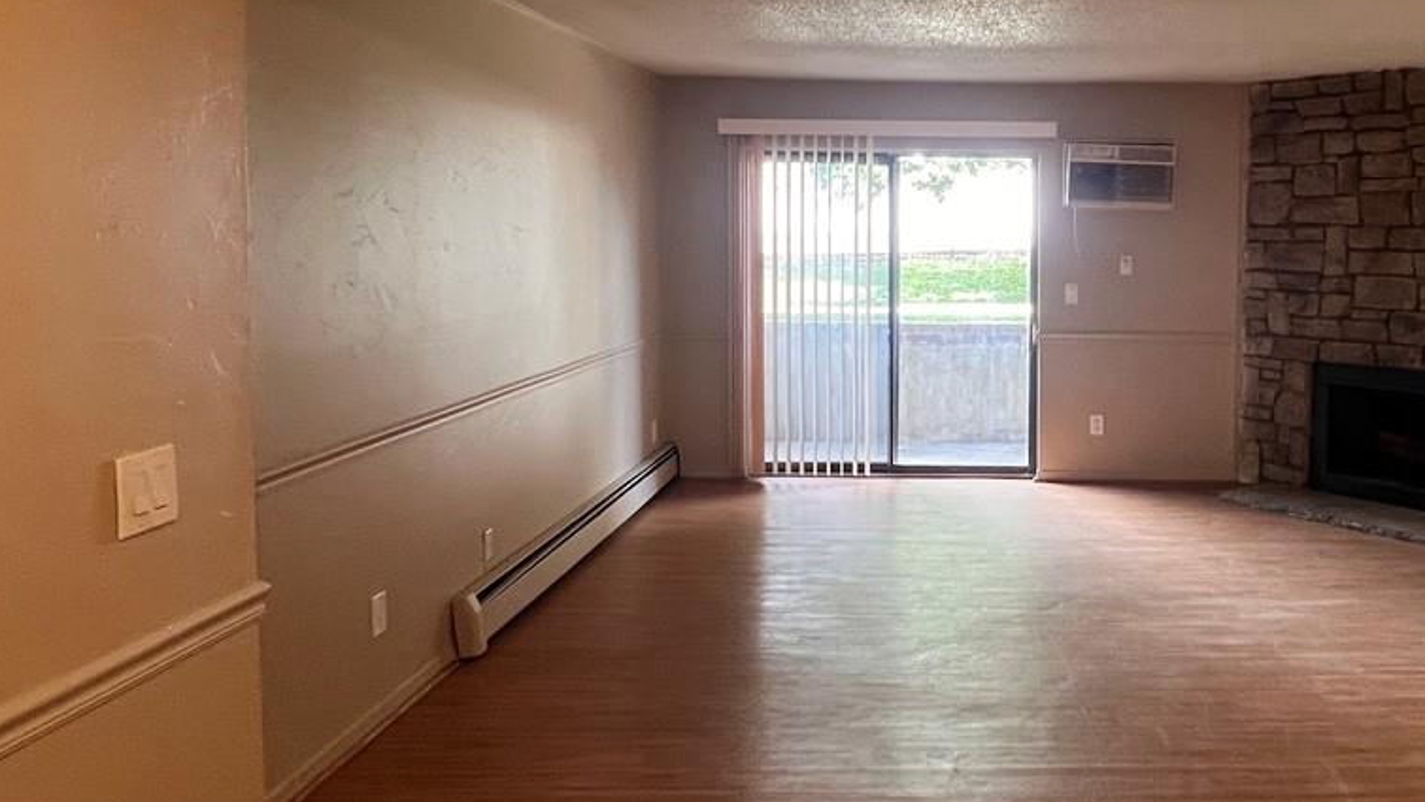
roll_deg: -1.0
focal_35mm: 30
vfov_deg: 38.7
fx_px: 1134
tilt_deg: -4.0
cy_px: 298
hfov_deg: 61.7
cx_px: 1017
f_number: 1.8
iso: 125
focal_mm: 1.57
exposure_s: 1/60
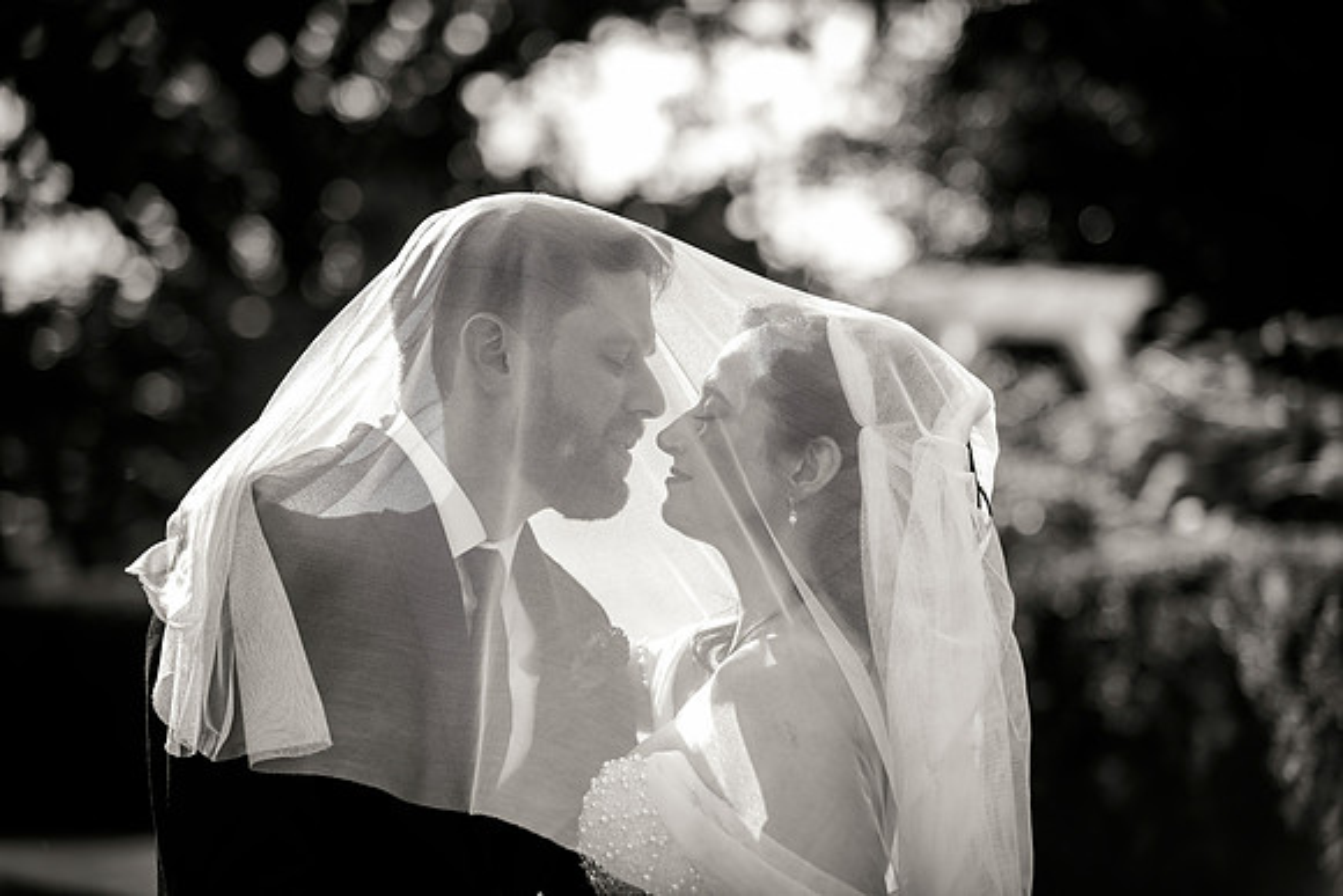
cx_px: 672
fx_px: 3806
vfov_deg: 13.4
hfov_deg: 20.0
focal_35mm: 102
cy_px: 448
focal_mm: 102
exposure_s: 1/4000
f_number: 2.8
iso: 800
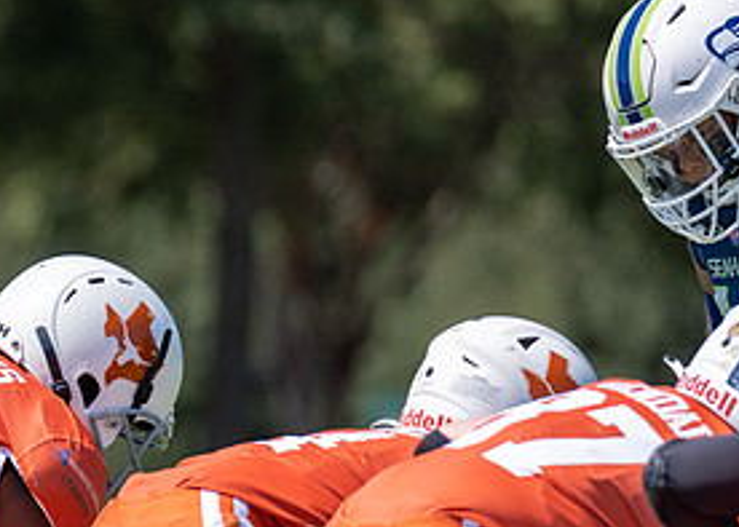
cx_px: -170
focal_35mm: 814
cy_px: 221
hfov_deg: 2.5
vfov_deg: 1.8
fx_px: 17080
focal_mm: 200
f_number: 2.8
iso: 100
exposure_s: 1/2000
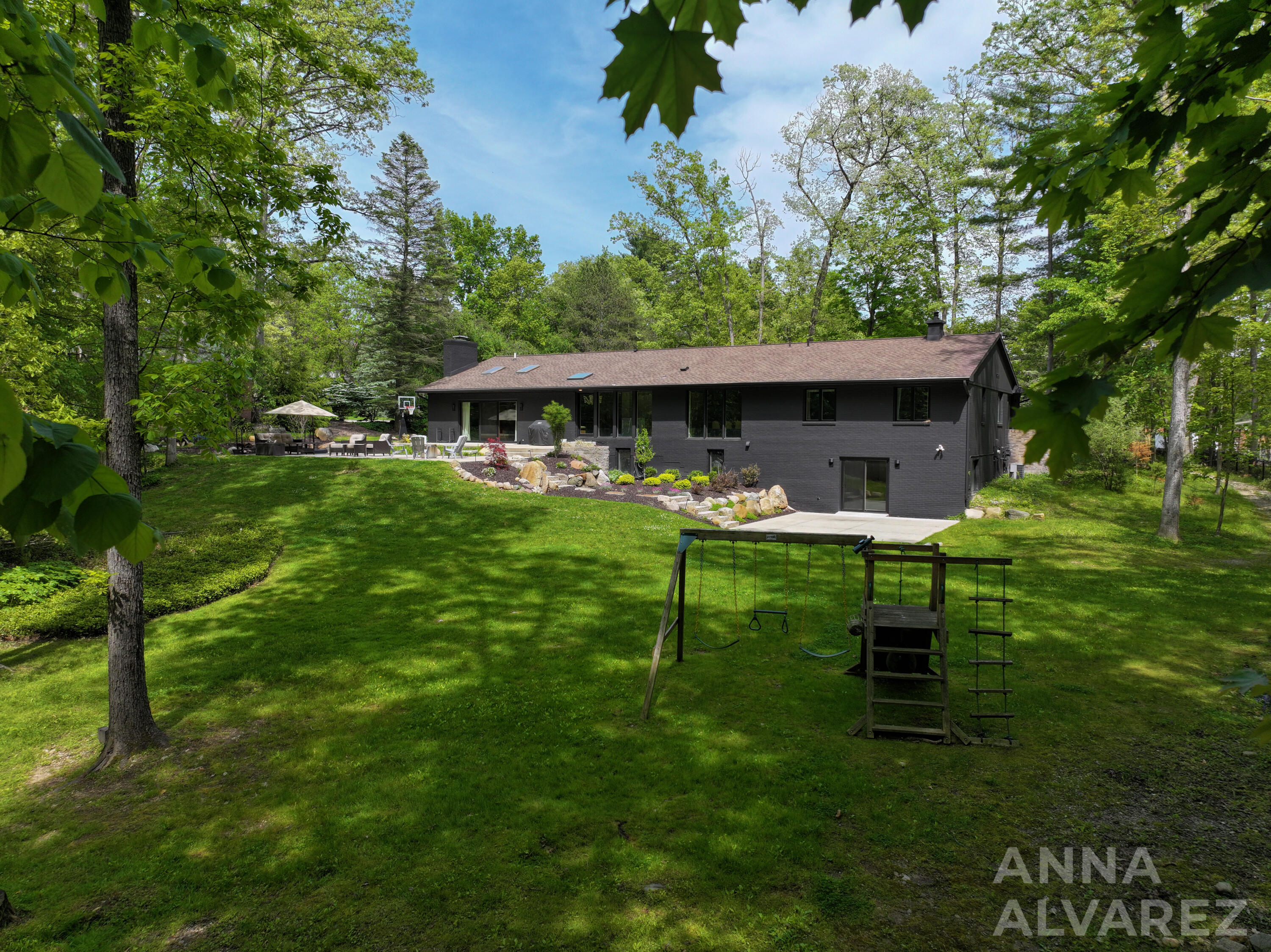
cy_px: 476
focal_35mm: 24
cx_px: 636
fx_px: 881
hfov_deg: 71.6
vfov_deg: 56.8
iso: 200
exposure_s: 1/1600
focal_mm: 12.29
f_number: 2.8
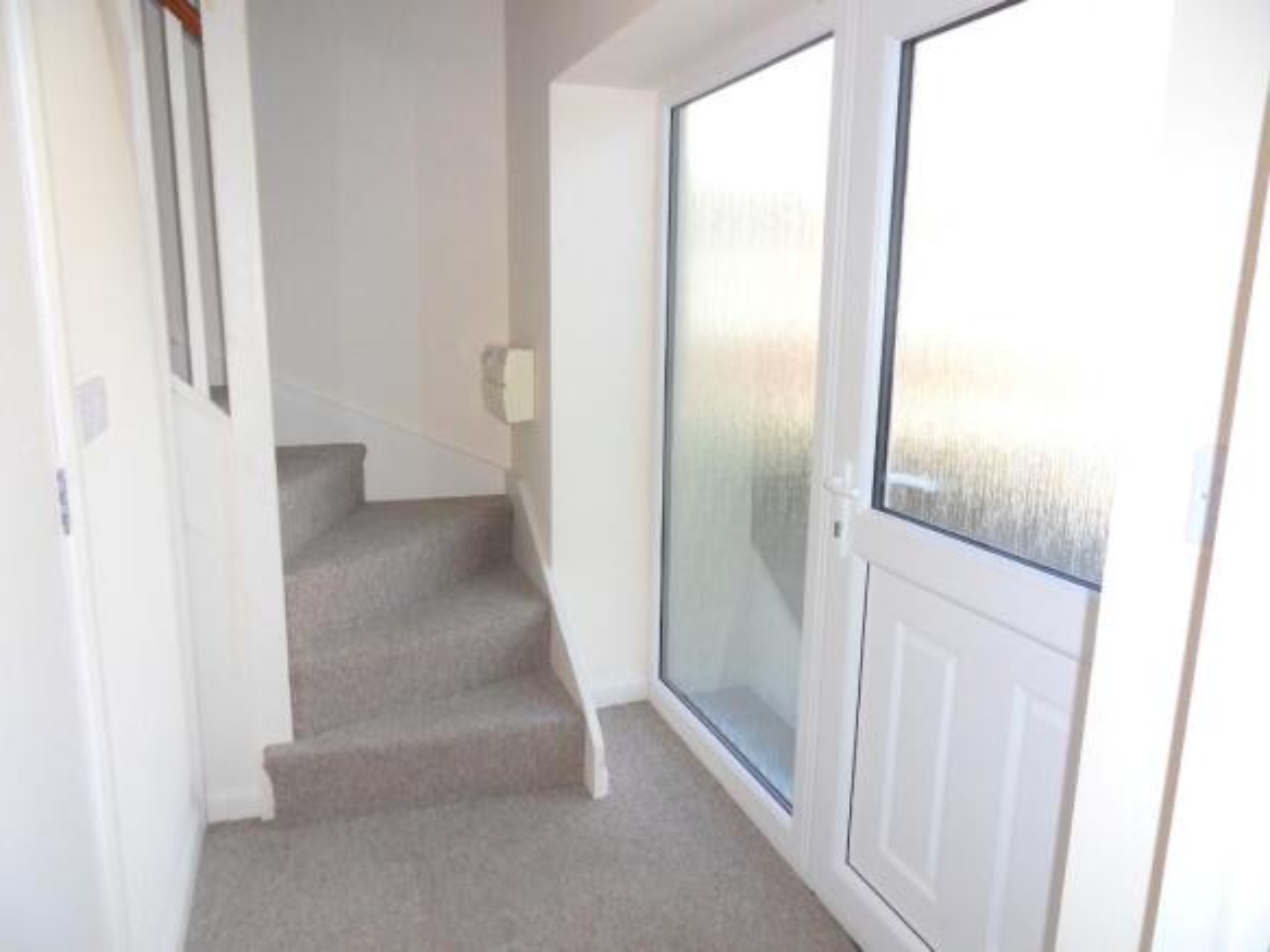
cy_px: 476
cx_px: 635
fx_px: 880
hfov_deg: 71.6
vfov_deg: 56.8
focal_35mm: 24
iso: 80
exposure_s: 1/250
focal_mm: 4.2
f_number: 3.3
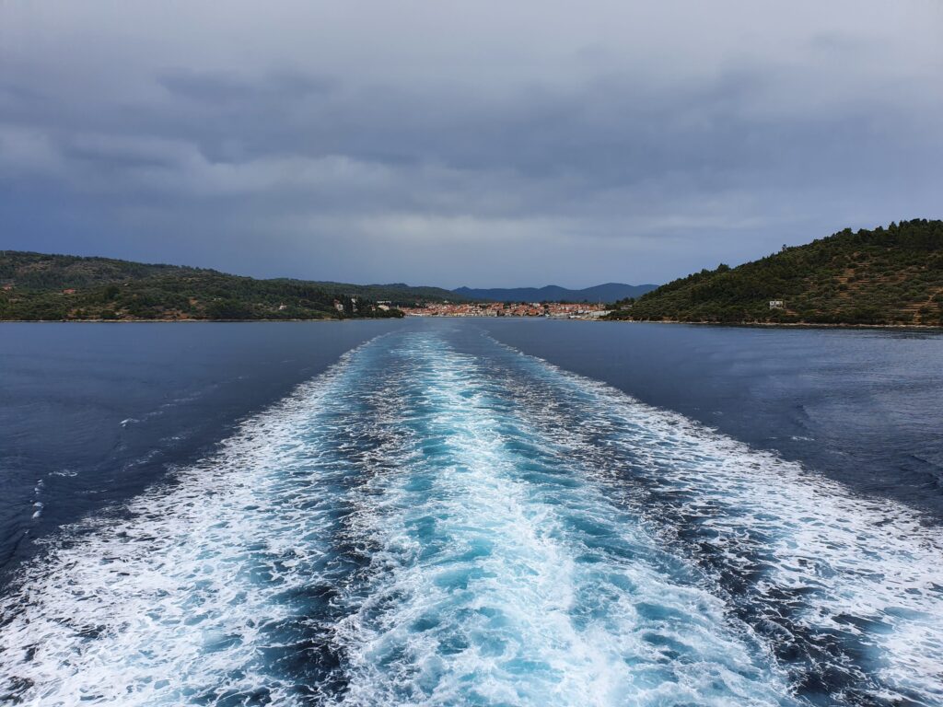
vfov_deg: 53.1
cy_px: 354
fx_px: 708
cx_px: 472
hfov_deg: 67.3
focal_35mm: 26
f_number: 2.4
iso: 50
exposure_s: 1/2080
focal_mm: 4.32
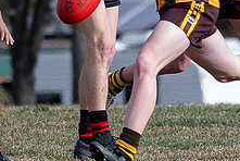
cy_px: -11
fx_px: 14940
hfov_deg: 0.9
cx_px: 207
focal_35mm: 2238
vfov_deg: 0.6
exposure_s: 1/1250
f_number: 3.5
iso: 160
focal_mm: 200
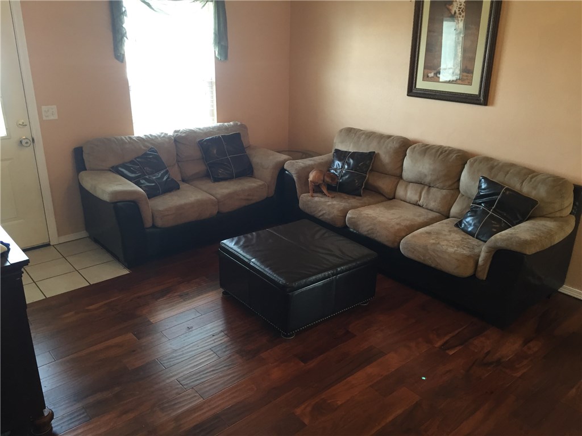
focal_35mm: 29
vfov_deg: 48.2
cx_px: 291
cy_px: 218
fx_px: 488
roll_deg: -0.6
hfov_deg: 61.7
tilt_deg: -21.3
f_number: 2.2
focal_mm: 4.15
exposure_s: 1/30
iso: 100
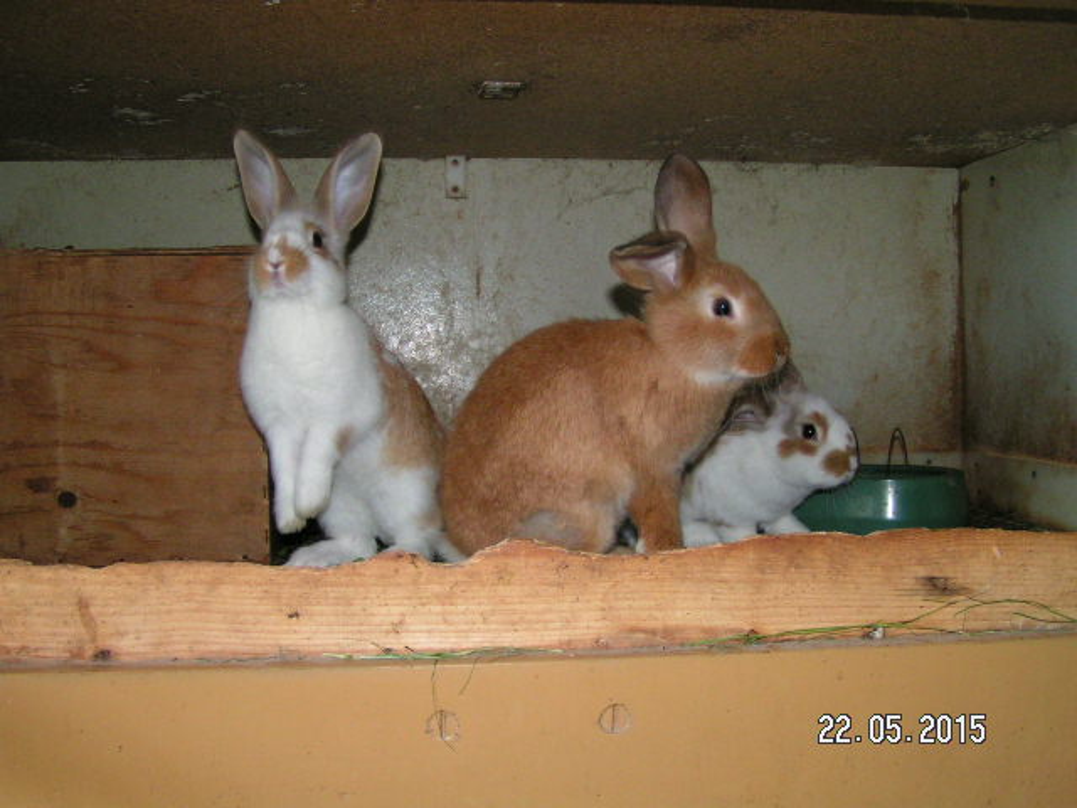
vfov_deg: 37.7
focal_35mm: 38
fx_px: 1182
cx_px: 538
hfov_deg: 49.0
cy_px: 404
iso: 200
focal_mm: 5.8
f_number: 2.8
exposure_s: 1/40
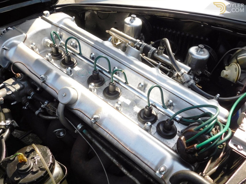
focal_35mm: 30
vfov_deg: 46.8
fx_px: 213
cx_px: 123
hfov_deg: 60.0
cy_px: 92
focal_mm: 5.3
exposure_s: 1/400
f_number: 3.2
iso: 125
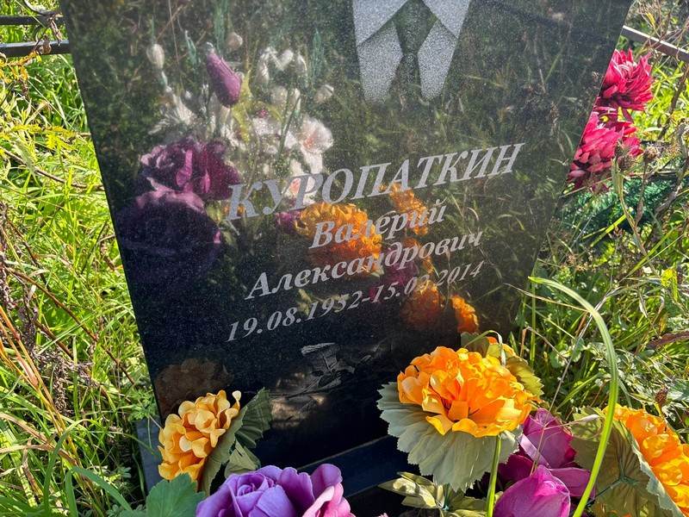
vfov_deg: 53.1
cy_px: 258
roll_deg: -7.5
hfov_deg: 67.3
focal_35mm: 26
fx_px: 518
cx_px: 344
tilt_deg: -36.2
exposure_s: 1/271
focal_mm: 5.96
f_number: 1.6
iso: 50
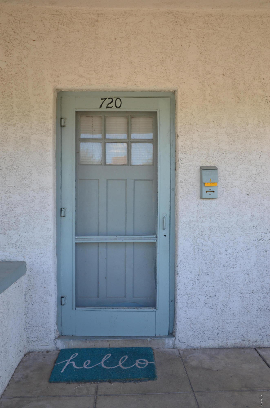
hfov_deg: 43.4
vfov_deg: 62.0
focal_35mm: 30
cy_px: 204
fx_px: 339
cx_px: 135
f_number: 5.6
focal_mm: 20
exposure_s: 1/250
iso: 400
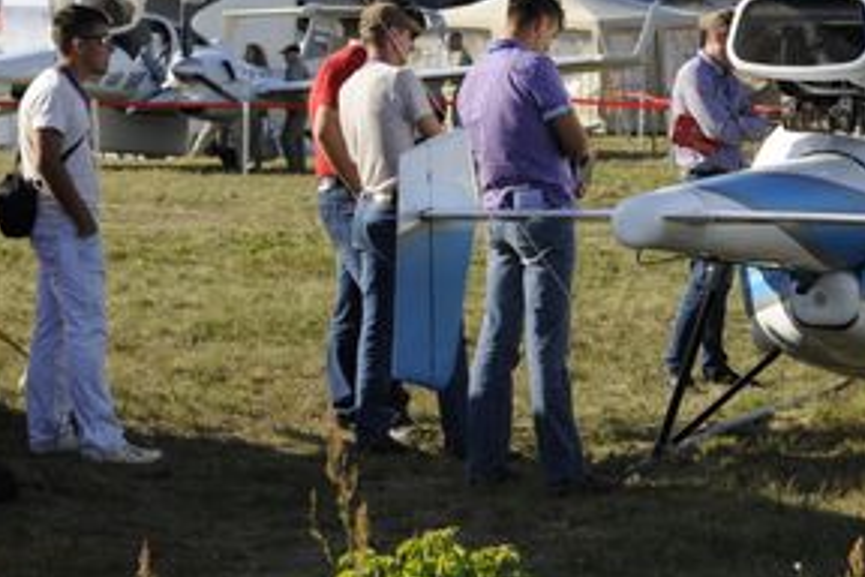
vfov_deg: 8.1
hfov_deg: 12.0
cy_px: 201
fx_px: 4084
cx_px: 841
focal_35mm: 170
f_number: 6.3
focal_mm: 70
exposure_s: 1/640
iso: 200
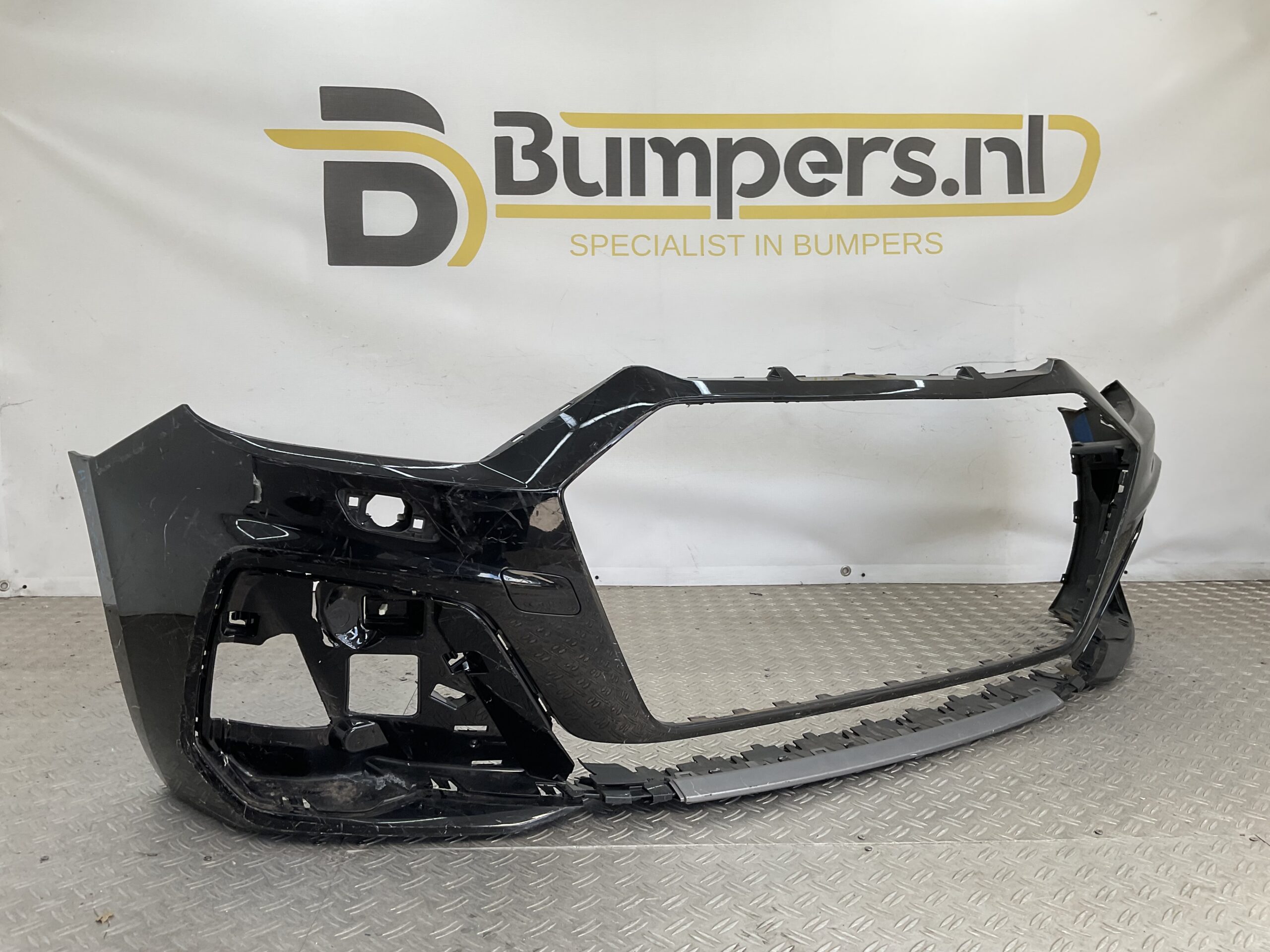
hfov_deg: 61.7
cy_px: 476
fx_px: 1064
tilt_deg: -8.6
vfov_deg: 48.2
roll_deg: -1.4
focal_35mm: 29
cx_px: 635
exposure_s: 1/214
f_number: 1.8
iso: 16
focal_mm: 3
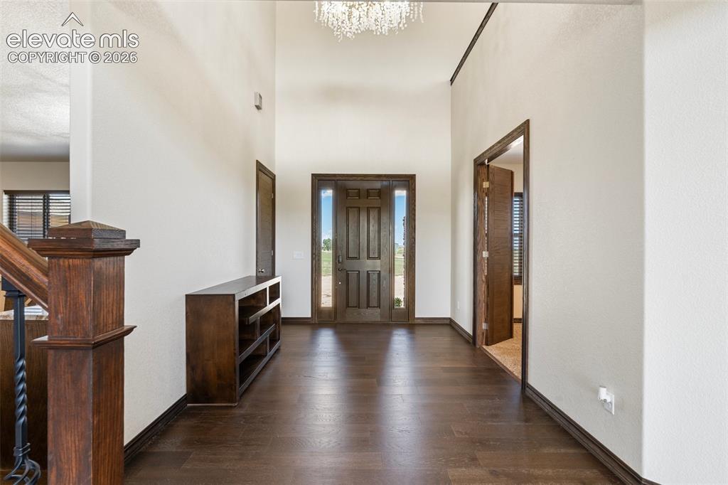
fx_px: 323
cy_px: 242
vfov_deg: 73.7
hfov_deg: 96.8
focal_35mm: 16
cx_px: 364
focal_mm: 16
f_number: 9
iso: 200
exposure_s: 1/4
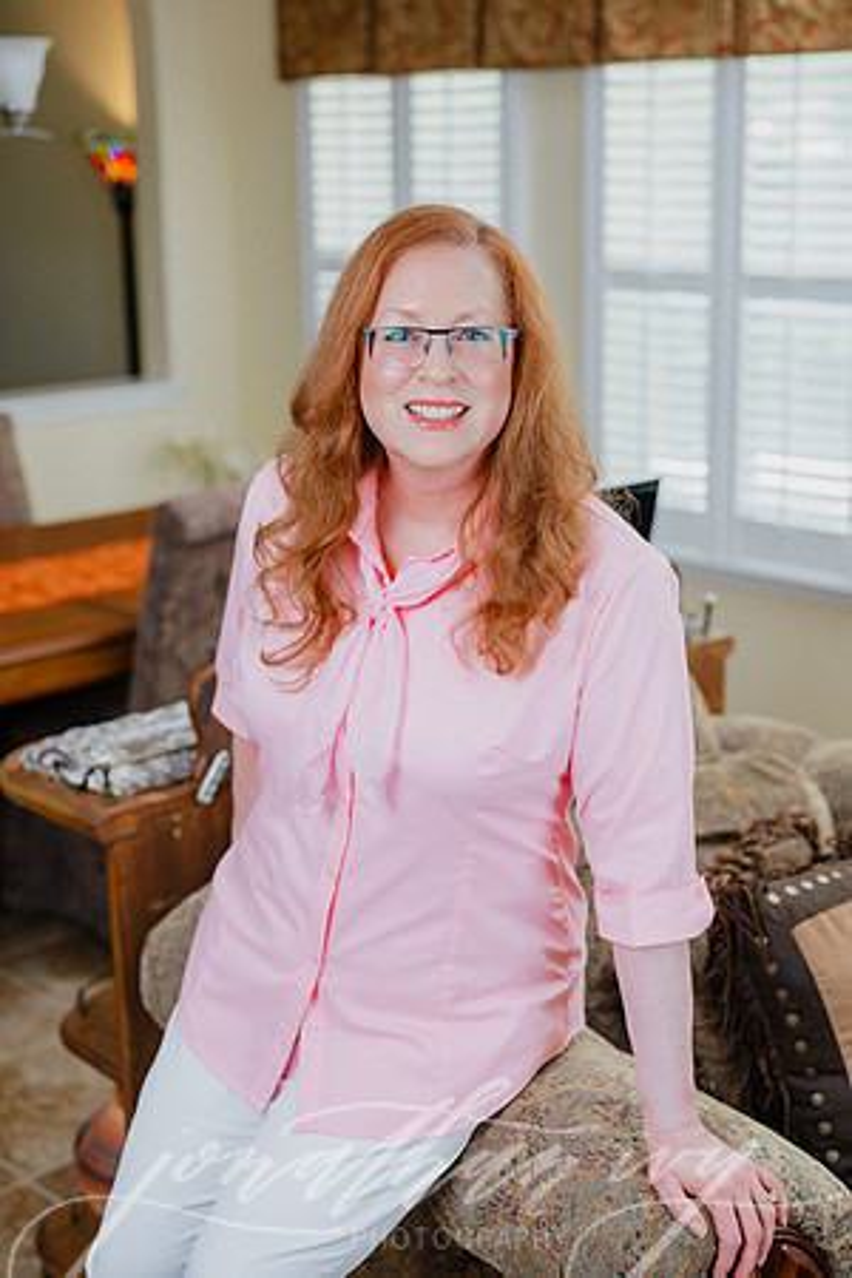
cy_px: 639
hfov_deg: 27.0
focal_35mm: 50
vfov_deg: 39.6
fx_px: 1775
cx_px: 426
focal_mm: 50
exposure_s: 1/50
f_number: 2.8
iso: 100
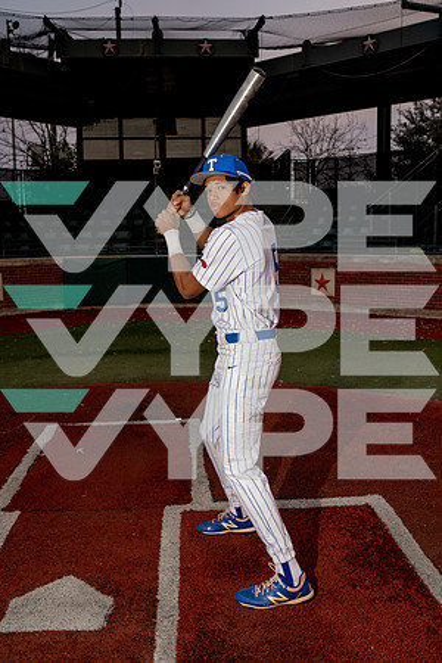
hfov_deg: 37.9
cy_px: 332
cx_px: 221
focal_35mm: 35
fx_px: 645
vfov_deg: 54.4
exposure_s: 1/250
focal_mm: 35
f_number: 5
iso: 800
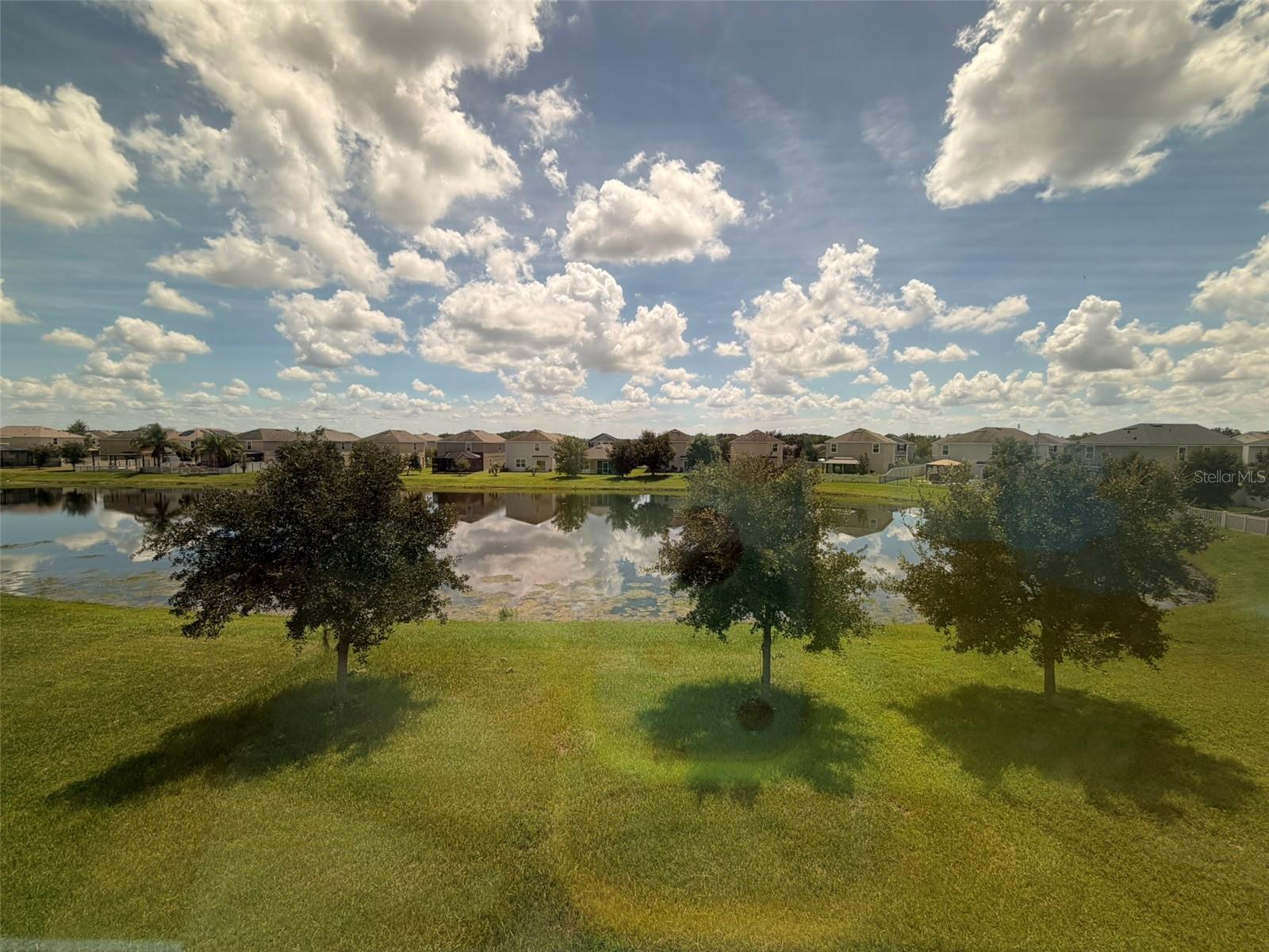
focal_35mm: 14
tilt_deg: -4.1
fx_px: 513
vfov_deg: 85.7
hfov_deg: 102.1
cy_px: 476
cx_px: 634
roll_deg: -0.5
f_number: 2.2
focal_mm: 2.22
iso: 20
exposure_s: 1/820
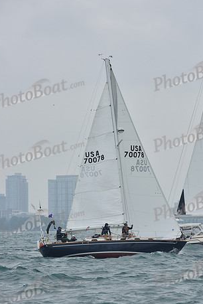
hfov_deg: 5.4
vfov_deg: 8.1
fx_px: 2137
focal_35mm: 253
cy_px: 179
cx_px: 119
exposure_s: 1/800
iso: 250
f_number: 10
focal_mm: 200
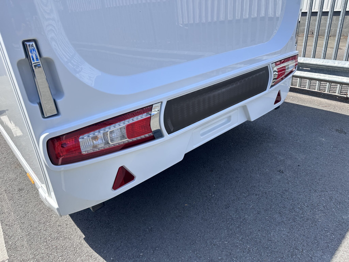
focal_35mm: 24
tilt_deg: -24.7
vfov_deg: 56.8
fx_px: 242
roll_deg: +1.9
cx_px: 174
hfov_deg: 71.6
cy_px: 131
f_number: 1.78
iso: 80
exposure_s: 1/2028
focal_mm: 6.86
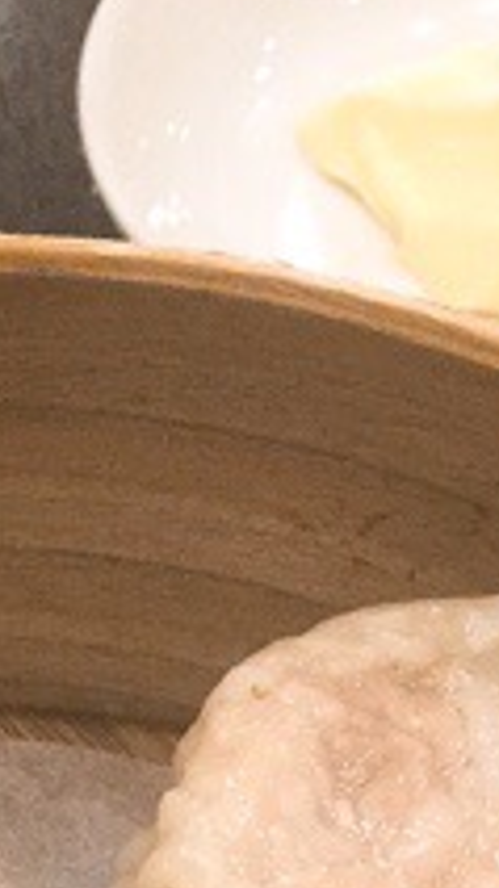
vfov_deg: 20.0
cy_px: 980
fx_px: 2403
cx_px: -42
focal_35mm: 102
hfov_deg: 11.7
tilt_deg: -57.7
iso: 200
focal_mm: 3.3
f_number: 2.4
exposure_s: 1/33
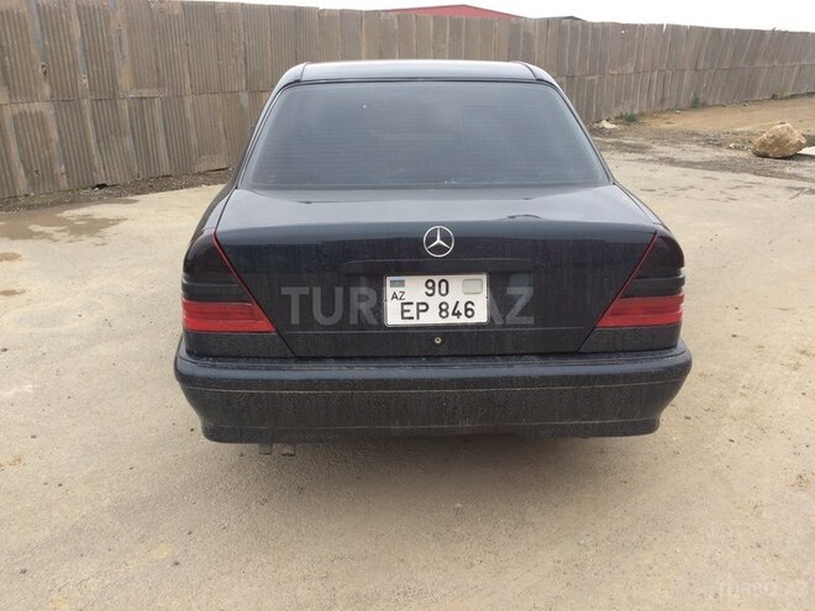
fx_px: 683
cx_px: 408
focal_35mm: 29
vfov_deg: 48.2
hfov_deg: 61.7
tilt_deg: -20.2
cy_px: 306
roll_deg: +0.1
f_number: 2.2
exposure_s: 1/100
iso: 64
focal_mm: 4.15
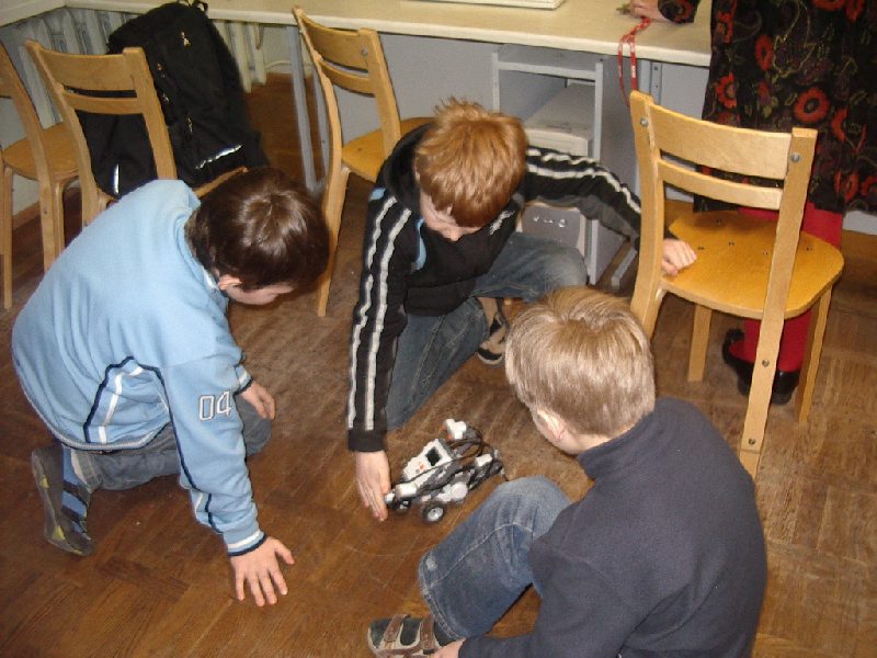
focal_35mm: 38
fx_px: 963
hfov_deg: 49.0
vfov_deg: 37.7
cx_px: 438
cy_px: 329
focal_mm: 5.8
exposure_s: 1/60
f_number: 2.6
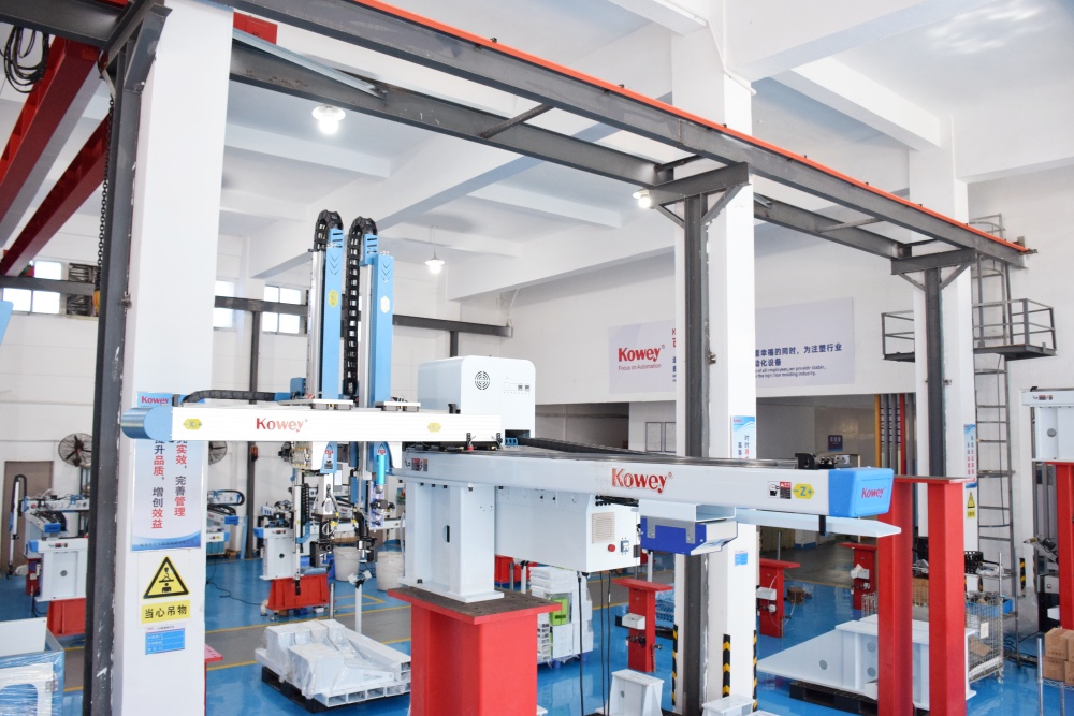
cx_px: 537
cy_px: 358
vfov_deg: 47.9
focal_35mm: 27
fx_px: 806
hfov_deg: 67.4
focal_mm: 18
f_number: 5.6
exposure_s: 1/125
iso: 1600
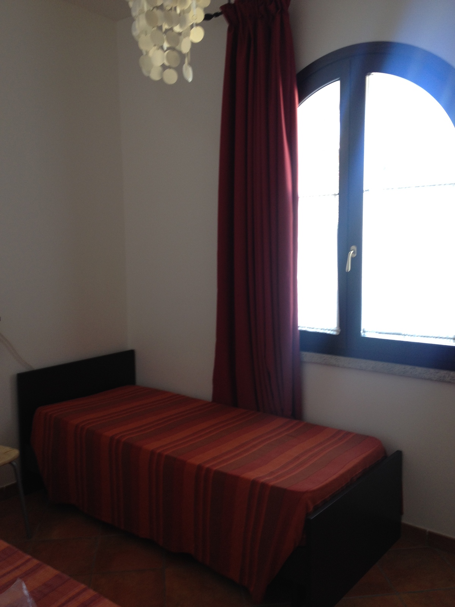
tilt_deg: -7.3
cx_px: 228
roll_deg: +1.6
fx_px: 613
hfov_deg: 40.7
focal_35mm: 35
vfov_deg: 52.6
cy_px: 304
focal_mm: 4.28
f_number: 2.4
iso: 50
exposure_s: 1/20
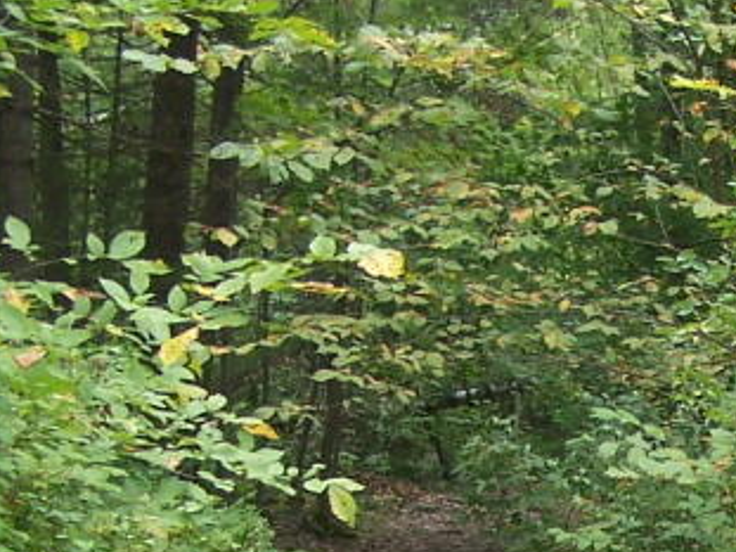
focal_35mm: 125
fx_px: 2657
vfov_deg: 11.6
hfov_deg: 14.9
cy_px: 699
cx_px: 1034
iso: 80
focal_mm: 6.3
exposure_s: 1/80
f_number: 2.8
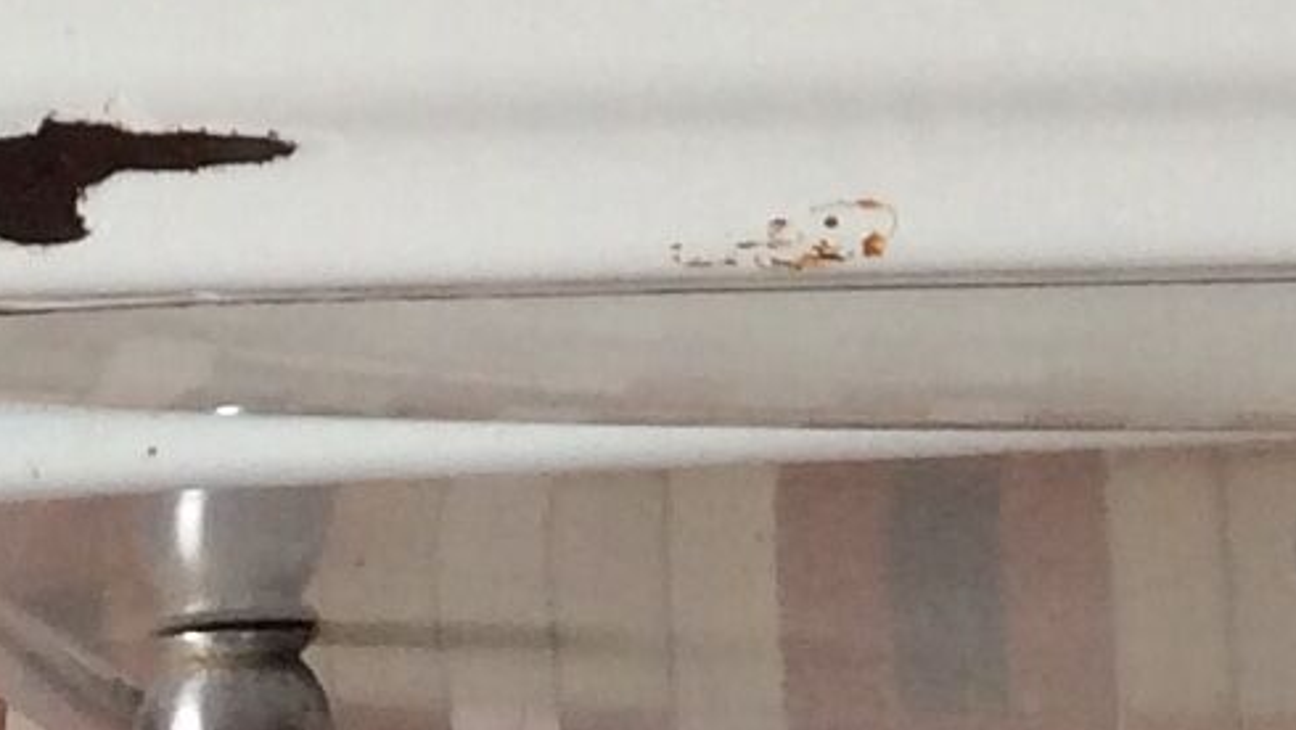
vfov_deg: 6.3
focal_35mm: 184
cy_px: -939
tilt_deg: -67.7
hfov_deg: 11.6
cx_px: 1296
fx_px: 6325
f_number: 2.4
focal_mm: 3.3
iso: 40
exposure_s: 1/50
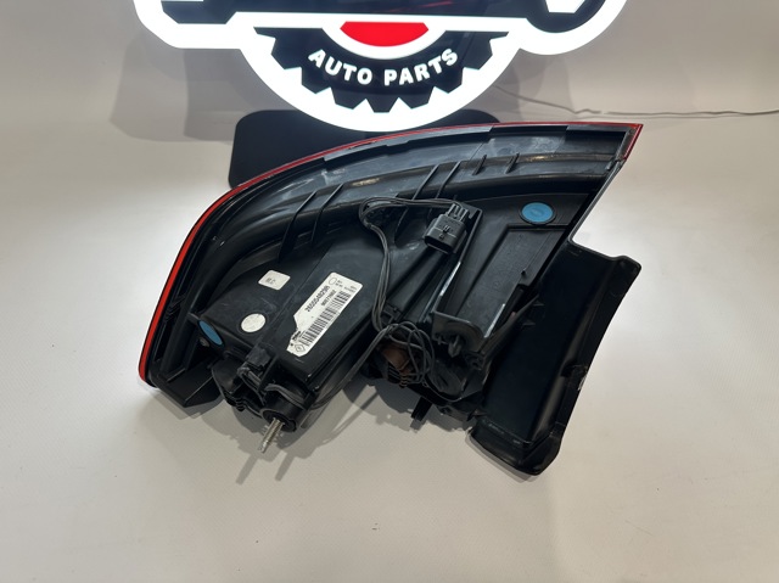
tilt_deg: -47.4
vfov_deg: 56.8
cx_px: 390
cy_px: 292
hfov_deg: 71.6
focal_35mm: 24
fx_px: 540
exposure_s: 1/100
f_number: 1.78
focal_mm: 6.86
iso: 200
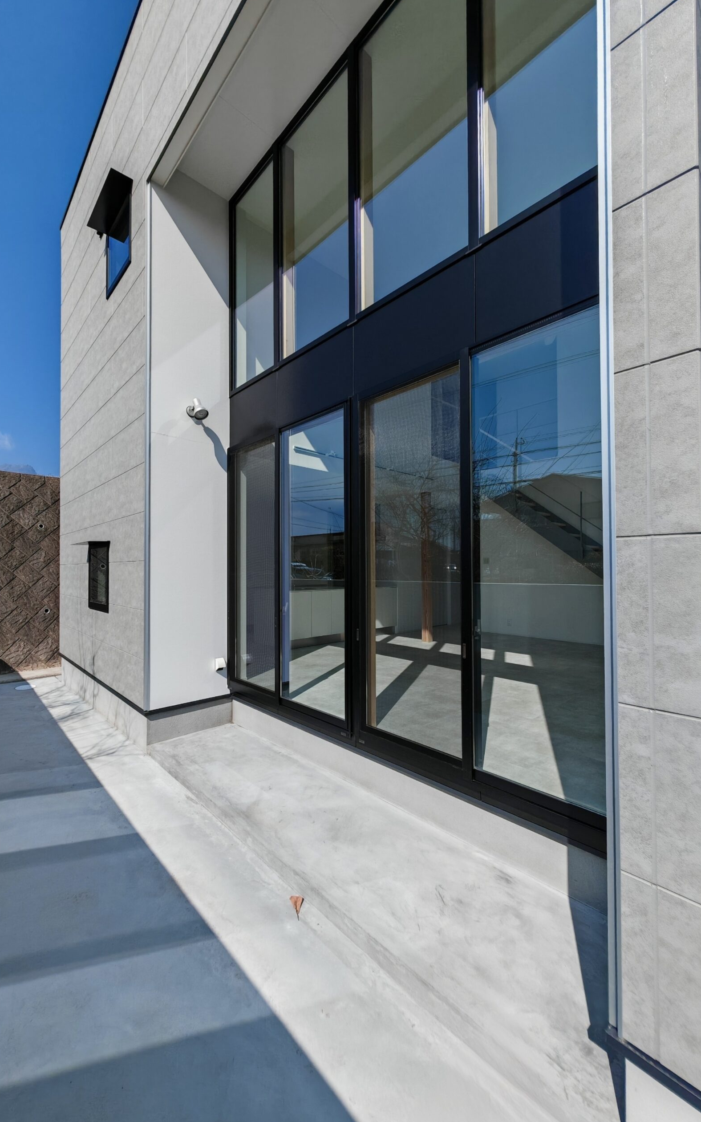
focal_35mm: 14
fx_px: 428
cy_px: 565
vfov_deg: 105.3
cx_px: 286
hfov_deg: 77.9
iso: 50
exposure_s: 1/810
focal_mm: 1.82
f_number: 2
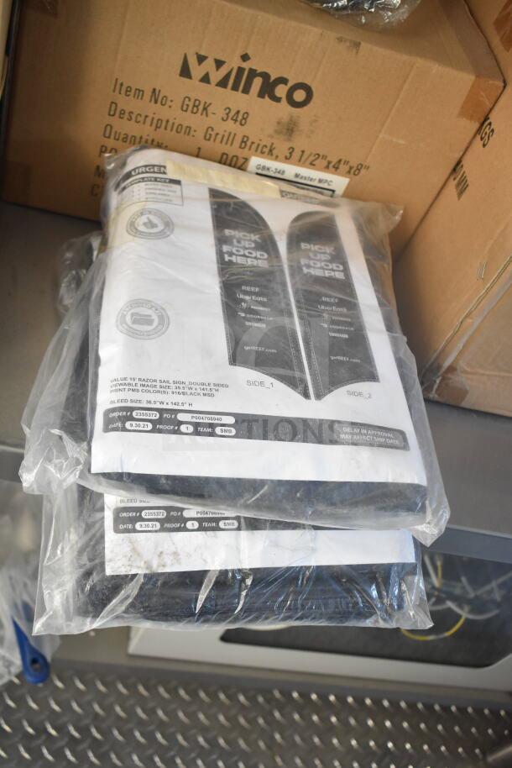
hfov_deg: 35.5
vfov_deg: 51.3
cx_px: 256
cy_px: 384
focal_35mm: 38
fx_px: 799
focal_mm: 25
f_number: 4
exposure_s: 1/50
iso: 1600
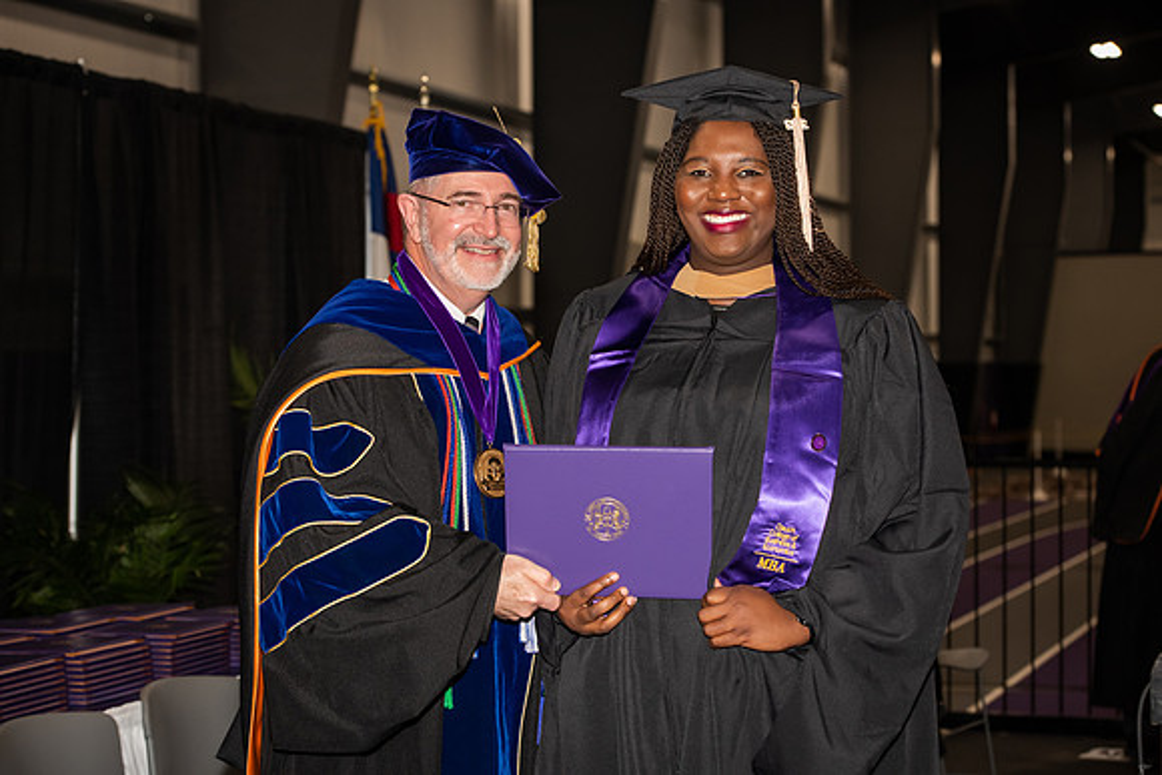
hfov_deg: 25.4
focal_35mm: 80
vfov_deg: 17.1
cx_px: 581
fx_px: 2583
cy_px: 388
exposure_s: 1/200
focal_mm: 80
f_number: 5.6
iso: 1000
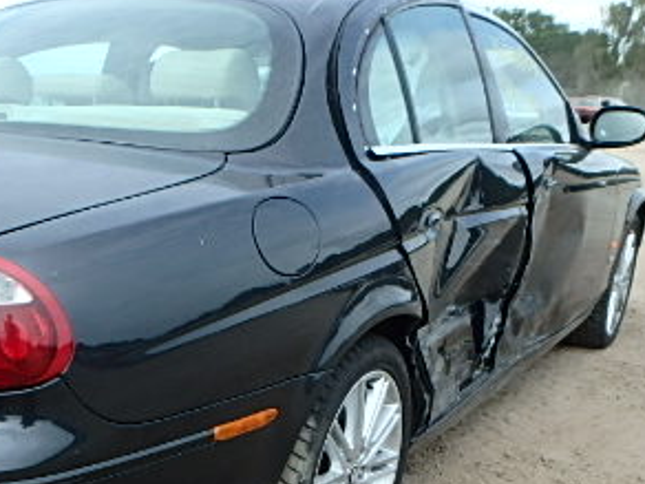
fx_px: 857
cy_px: 460
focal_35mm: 46
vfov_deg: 29.8
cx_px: 110
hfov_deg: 39.3
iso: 125
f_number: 3.5
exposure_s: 1/500
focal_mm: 3.7
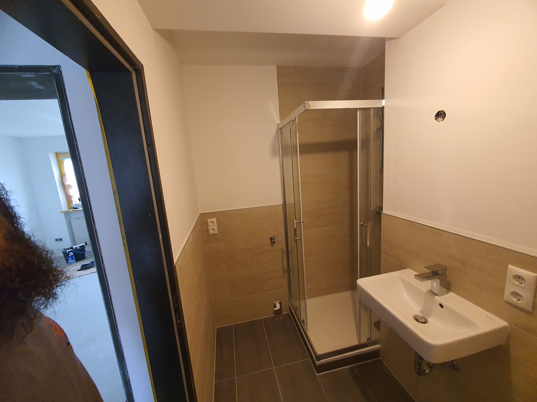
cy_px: 201
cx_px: 268
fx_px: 202
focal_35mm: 13
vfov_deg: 89.9
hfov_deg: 106.2
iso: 400
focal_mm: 1.8
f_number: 2.2
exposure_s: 1/50
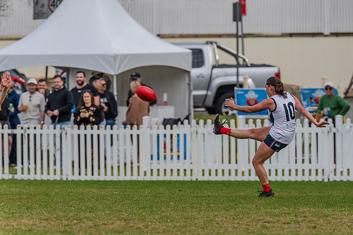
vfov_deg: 2.7
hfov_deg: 4.0
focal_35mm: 512
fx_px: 5018
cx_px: 215
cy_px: 92
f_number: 8
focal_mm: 420
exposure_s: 1/1600
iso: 800
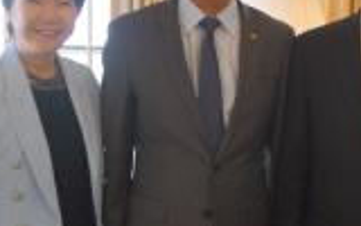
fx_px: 1013
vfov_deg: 12.7
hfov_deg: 20.0
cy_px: 128
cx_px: 271
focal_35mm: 103
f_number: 4
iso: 1250
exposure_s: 1/160
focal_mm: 24
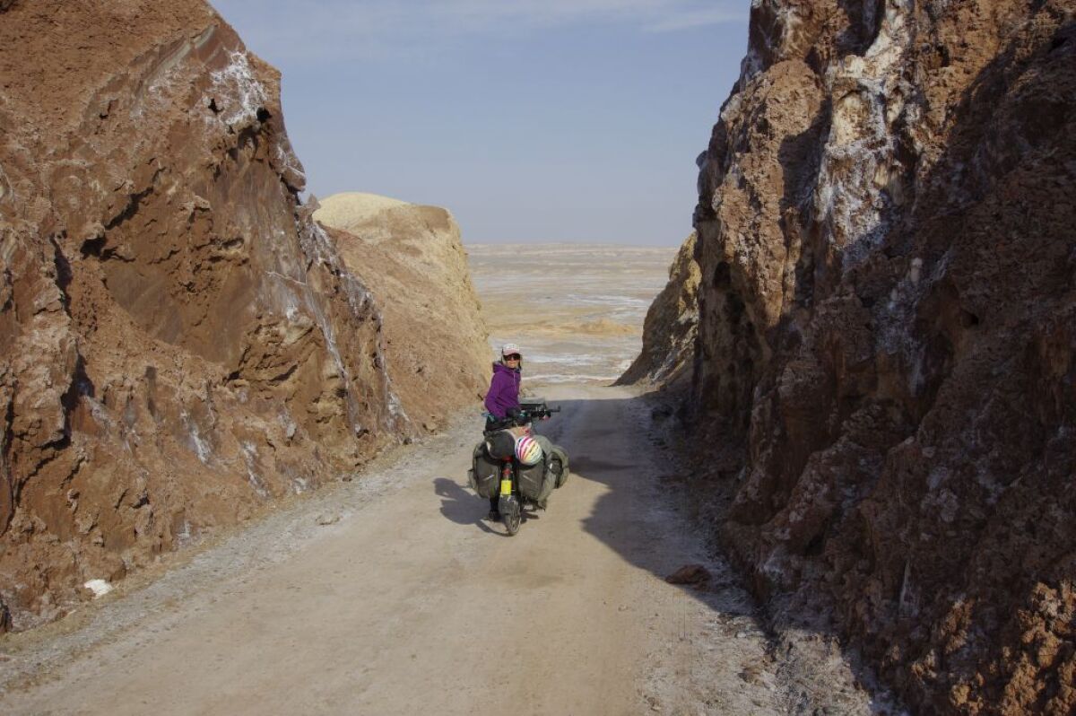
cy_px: 358
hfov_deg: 62.0
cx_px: 538
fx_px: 896
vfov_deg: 43.5
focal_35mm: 30
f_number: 11
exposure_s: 1/250
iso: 200
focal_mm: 20
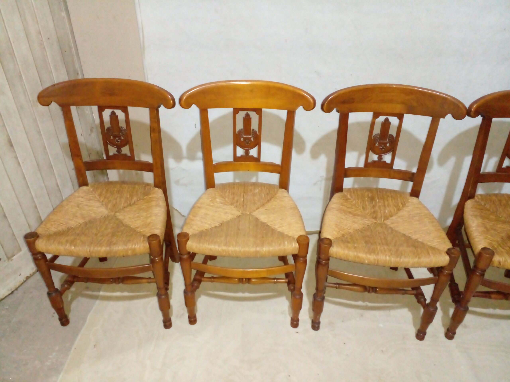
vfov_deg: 51.4
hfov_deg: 65.3
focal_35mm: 27
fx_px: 398
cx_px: 255
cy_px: 191
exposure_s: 1/20
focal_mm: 3.6
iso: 500
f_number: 1.9
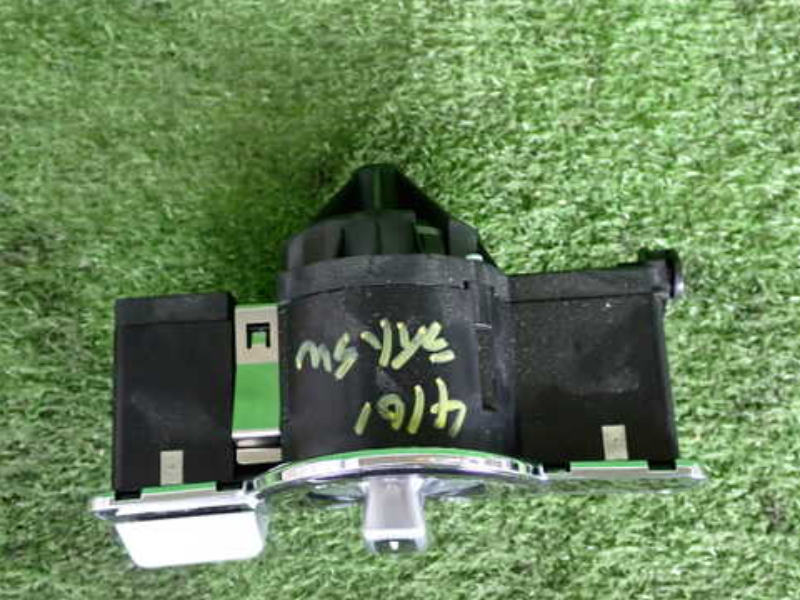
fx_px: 1040
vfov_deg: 32.2
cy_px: 335
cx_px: 392
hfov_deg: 42.1
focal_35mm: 45
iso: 800
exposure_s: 1/60
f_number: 2.5
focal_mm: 6.37
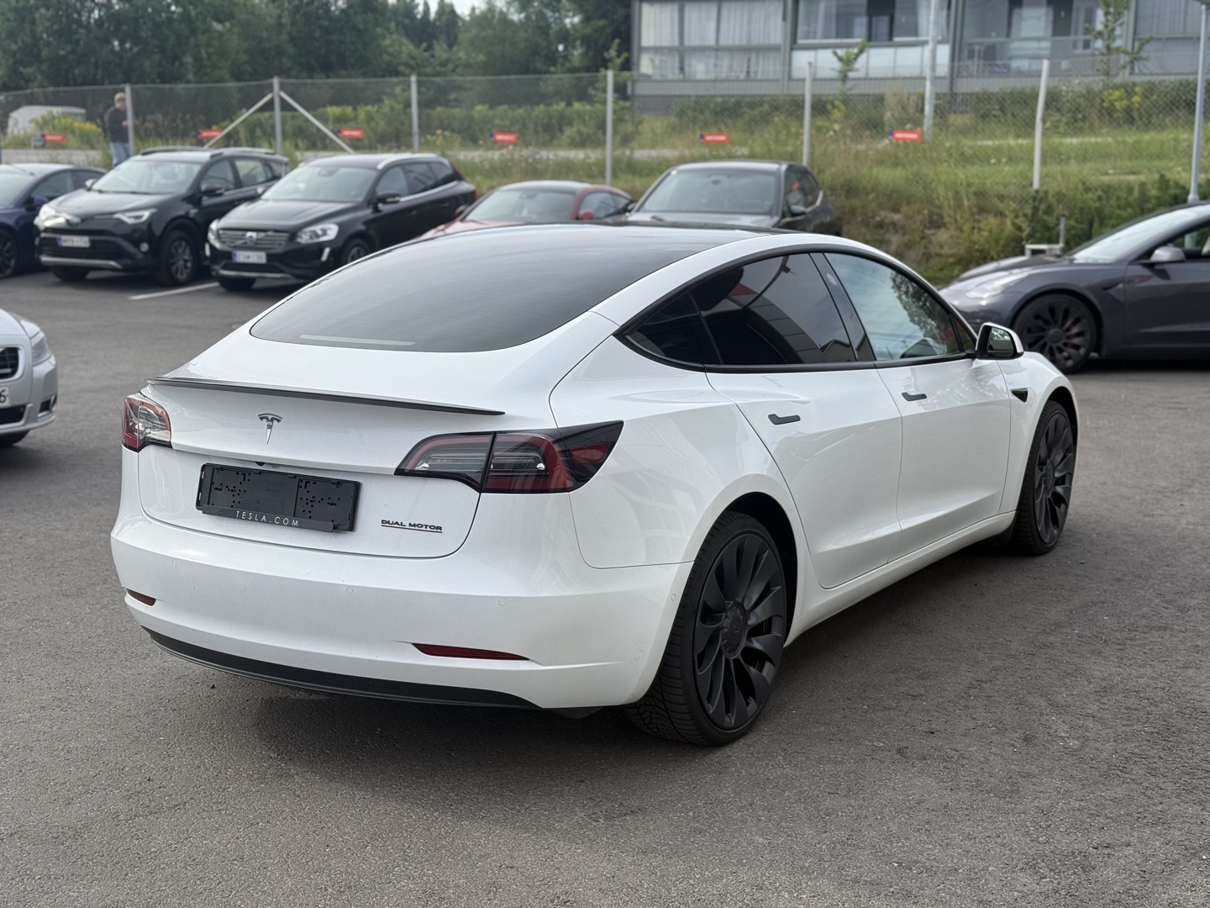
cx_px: 605
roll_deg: -0.7
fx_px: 1678
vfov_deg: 30.3
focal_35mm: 48
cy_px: 454
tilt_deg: -9.5
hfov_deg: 39.7
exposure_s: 1/2494
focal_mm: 6.76
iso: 64
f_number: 1.78
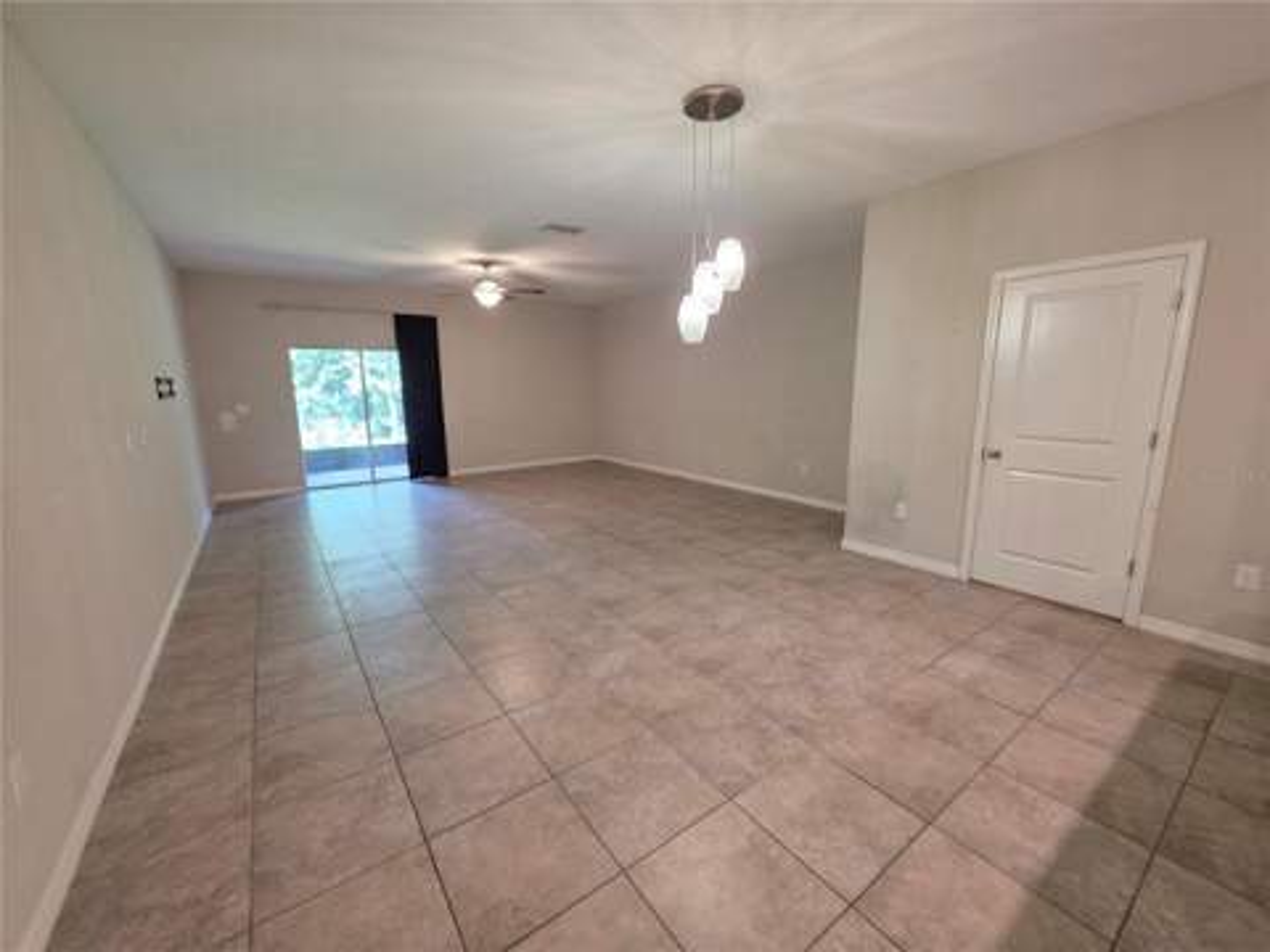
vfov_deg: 89.9
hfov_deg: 106.2
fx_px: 477
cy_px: 476
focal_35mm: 13
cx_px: 635
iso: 320
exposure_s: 1/60
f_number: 1.9
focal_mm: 2.2
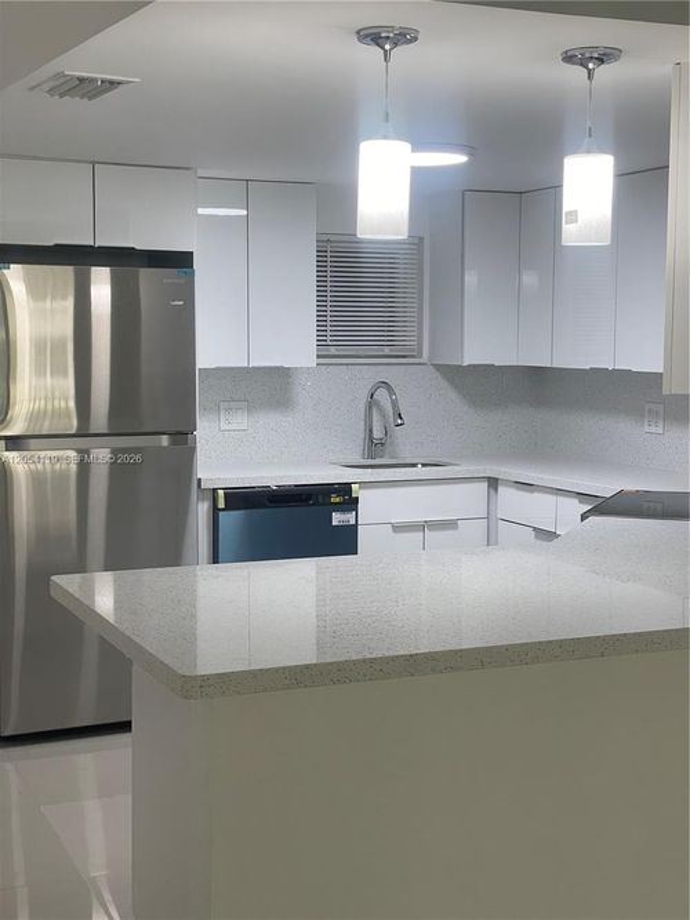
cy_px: 460
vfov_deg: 36.8
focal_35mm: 52
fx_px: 1382
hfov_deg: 28.0
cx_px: 345
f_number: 2
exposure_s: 1/120
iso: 160
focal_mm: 6
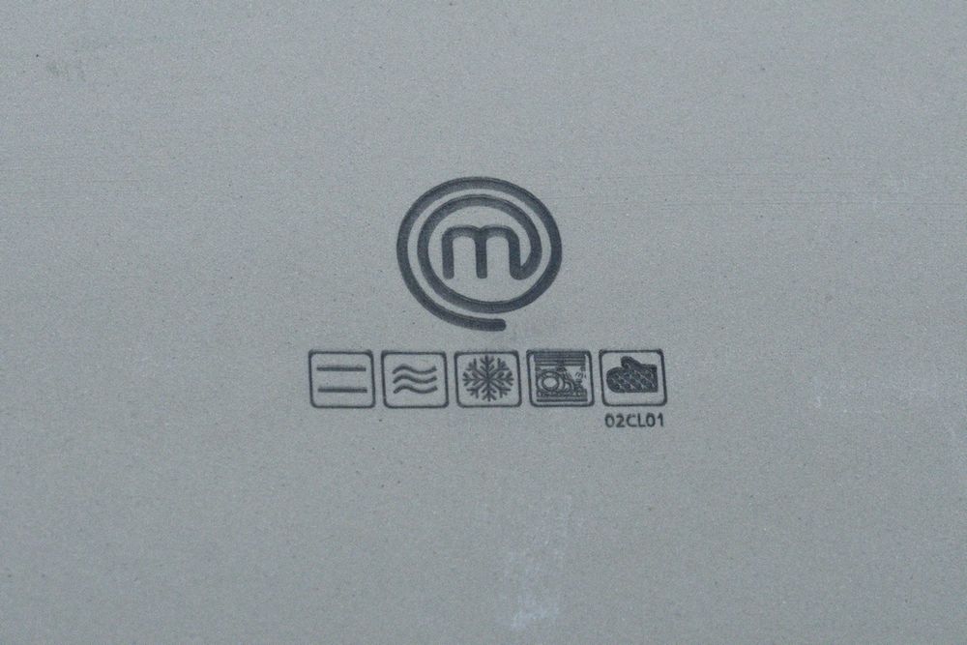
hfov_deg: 13.1
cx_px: 484
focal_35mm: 157
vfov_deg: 8.7
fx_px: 4218
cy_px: 322
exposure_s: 1/500
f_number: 14
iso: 10000
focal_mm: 105
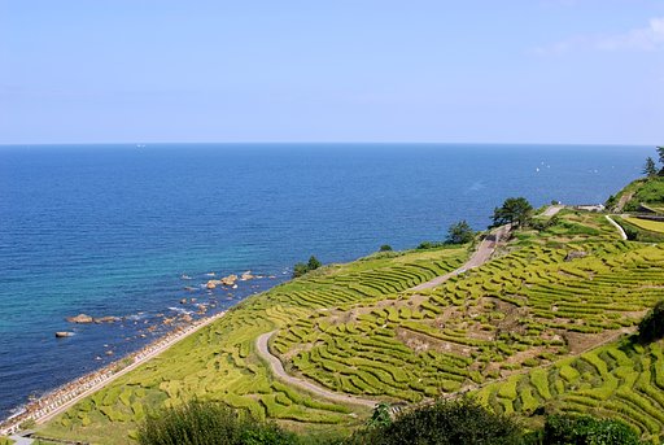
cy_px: 222
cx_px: 332
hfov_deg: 46.3
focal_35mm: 42
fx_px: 776
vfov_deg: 32.0
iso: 100
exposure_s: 1/250
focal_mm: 28
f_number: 5.6
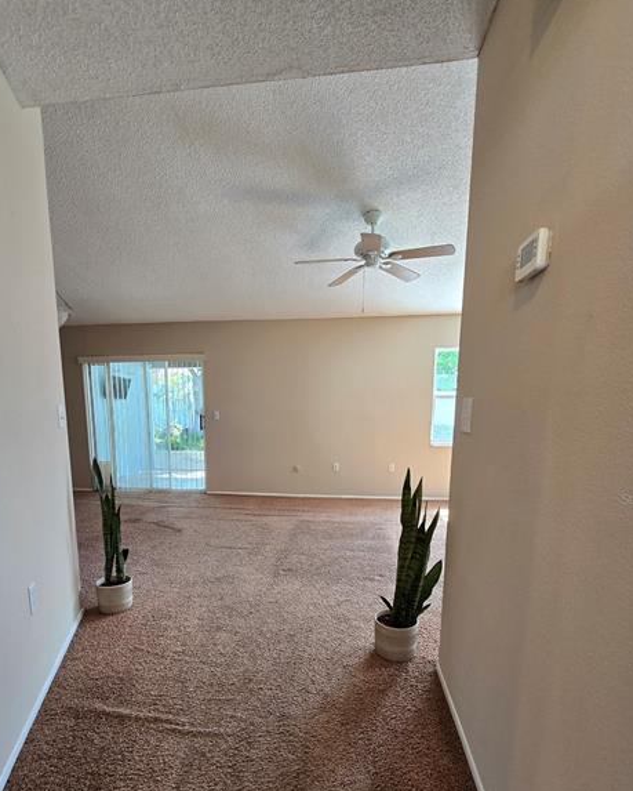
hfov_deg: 76.8
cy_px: 498
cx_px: 287
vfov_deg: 87.7
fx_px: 398
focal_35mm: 17
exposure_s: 1/60
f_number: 2.2
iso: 80
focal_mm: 2.2
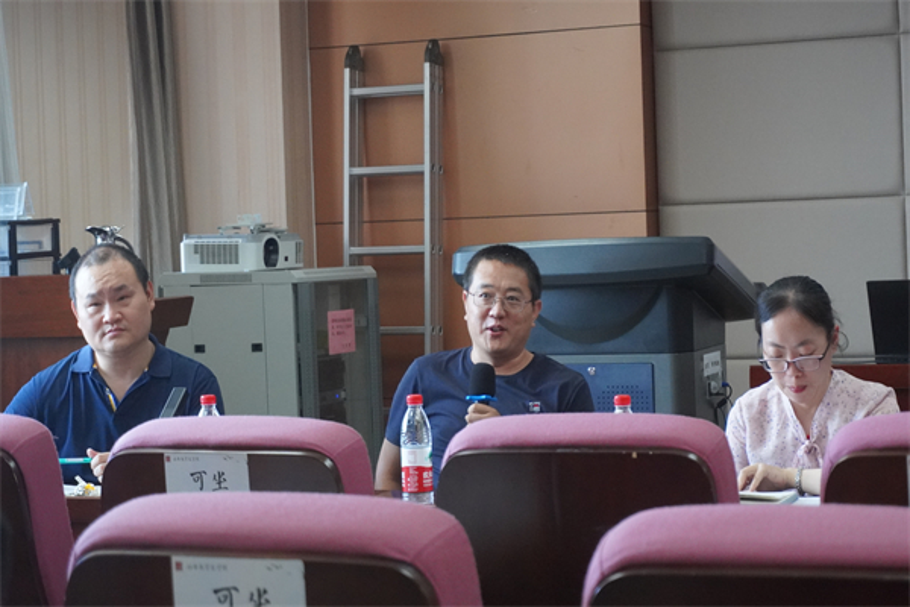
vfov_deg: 18.2
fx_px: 1896
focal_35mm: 75
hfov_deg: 27.0
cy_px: 304
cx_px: 455
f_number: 5.6
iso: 4000
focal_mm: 50
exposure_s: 1/160
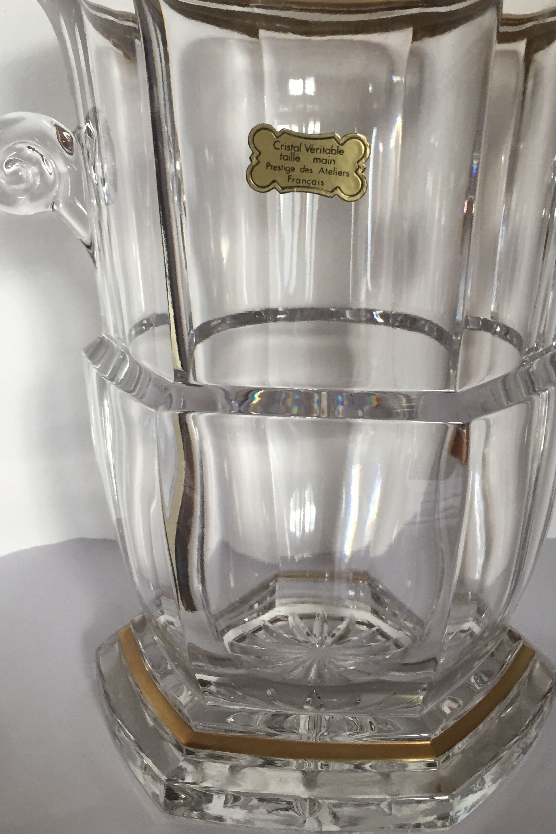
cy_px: 343
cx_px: 326
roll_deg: -3.0
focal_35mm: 40
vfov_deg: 48.2
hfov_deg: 33.3
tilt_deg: -11.4
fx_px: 926
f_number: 2.2
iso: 50
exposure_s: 1/30
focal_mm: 4.15
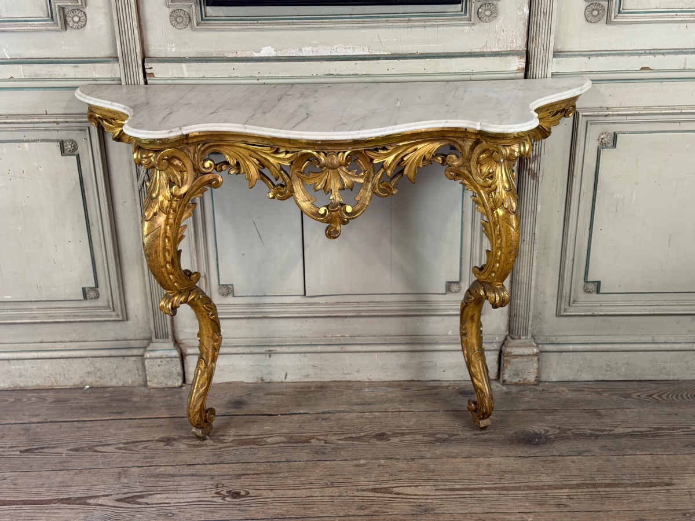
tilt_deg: -24.3
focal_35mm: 48
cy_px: 260
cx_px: 348
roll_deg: +1.8
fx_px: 964
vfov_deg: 30.3
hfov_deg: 39.7
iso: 160
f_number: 1.78
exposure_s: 1/50
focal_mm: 6.76
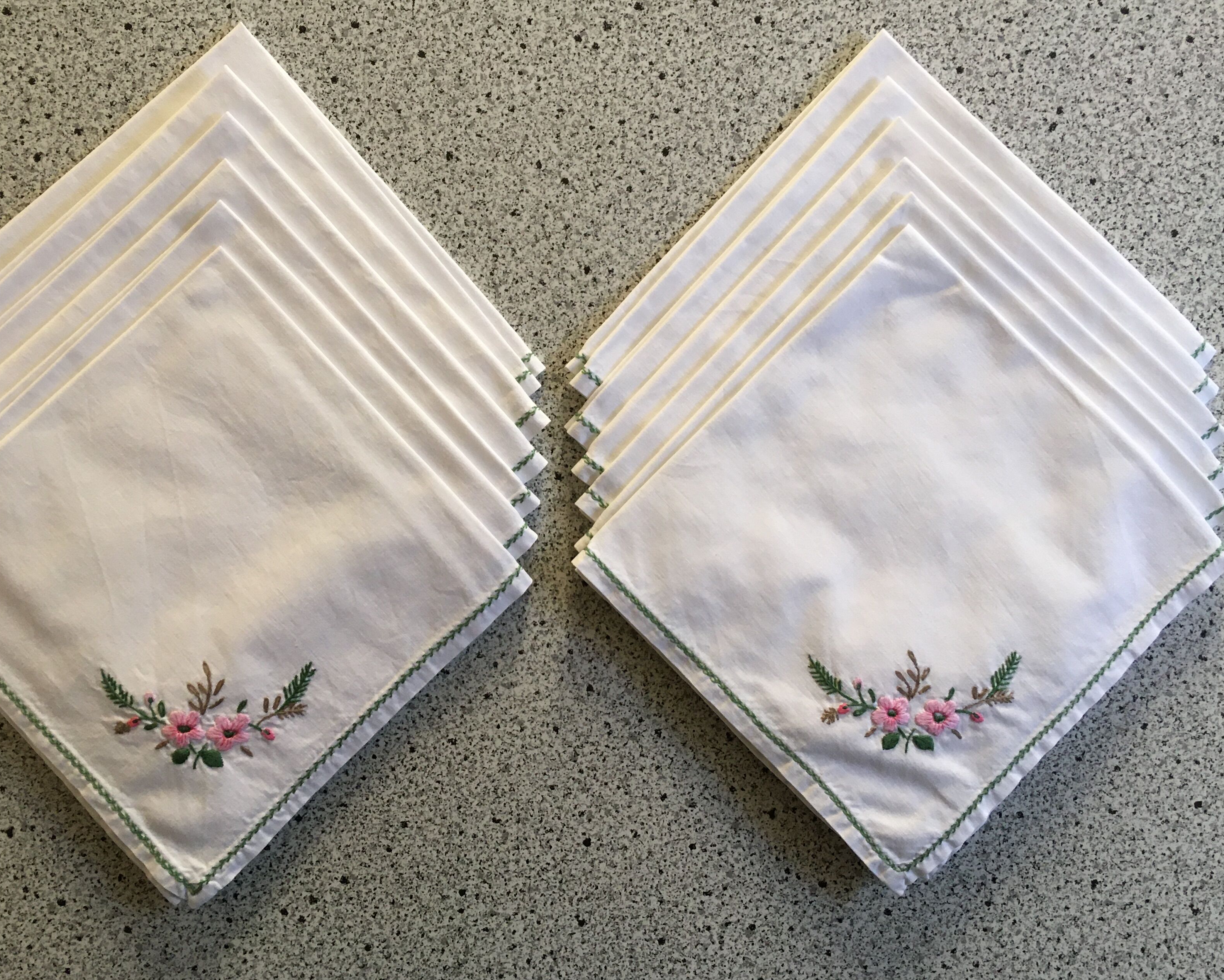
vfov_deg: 41.1
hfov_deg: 50.2
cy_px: 448
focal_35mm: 36
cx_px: 563
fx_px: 1304
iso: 100
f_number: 2.2
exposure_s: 1/33
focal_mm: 4.15
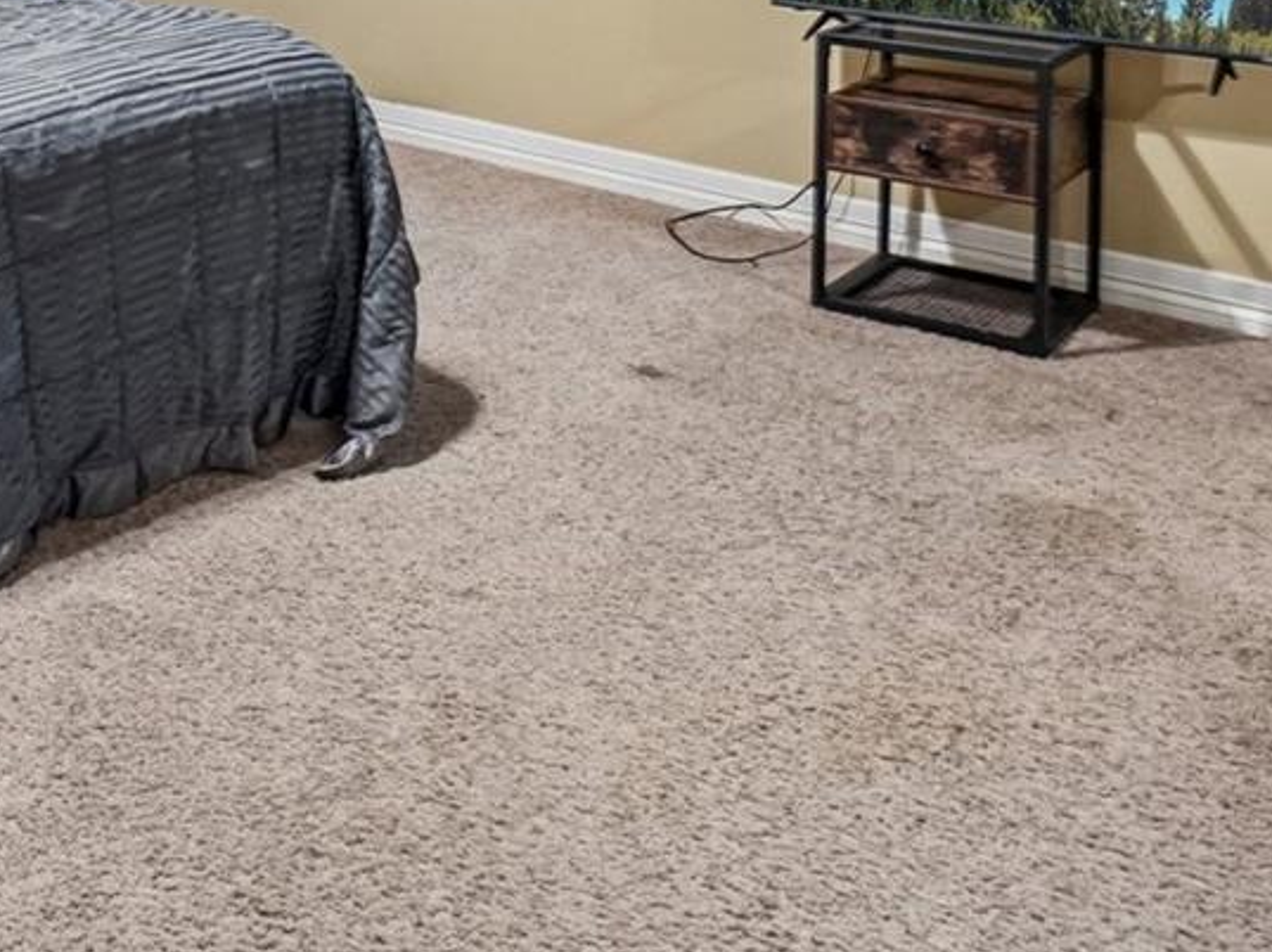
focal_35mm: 43
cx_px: -92
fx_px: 1579
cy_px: -249
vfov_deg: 28.3
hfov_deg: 37.5
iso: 400
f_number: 8
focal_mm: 10
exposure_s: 1/2.5
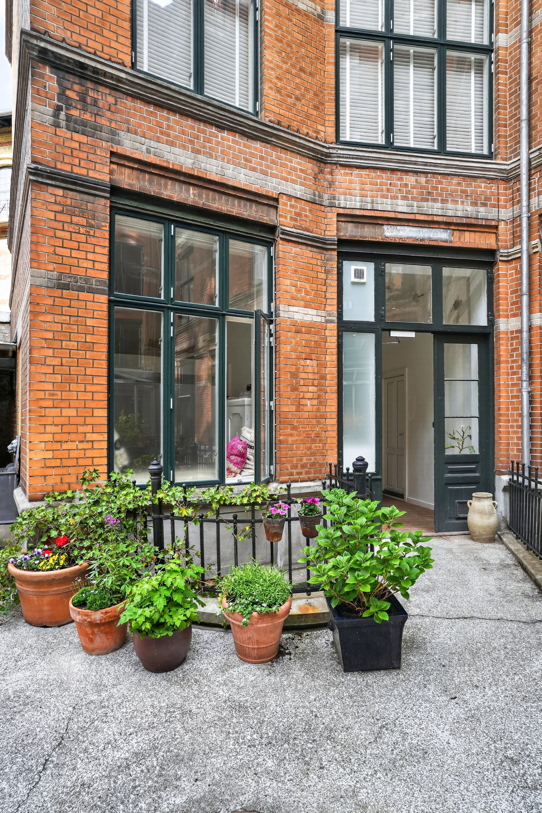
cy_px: 406
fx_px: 474
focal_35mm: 21
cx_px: 271
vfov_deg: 81.2
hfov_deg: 59.5
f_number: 8
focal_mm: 21
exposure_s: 1/40
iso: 400
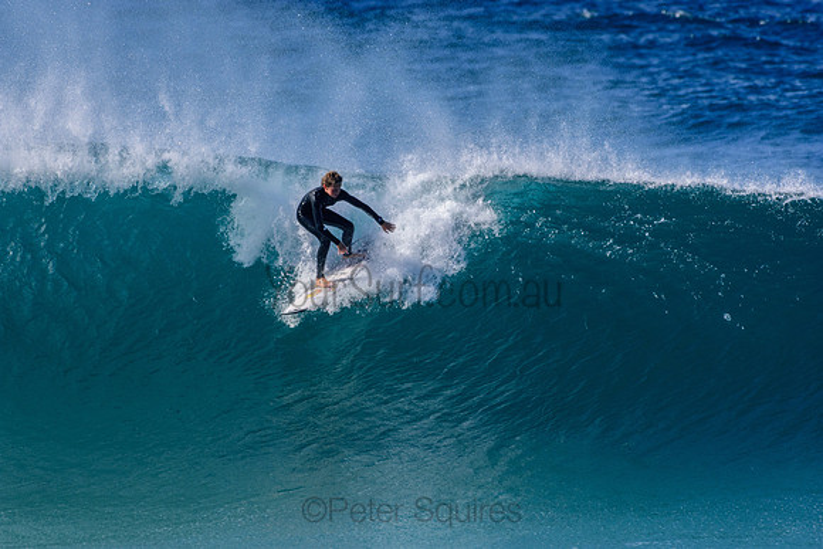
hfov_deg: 2.7
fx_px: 17149
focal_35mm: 750
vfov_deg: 1.8
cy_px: 274
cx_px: 412
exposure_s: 1/2000
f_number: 5.6
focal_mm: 500
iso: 280
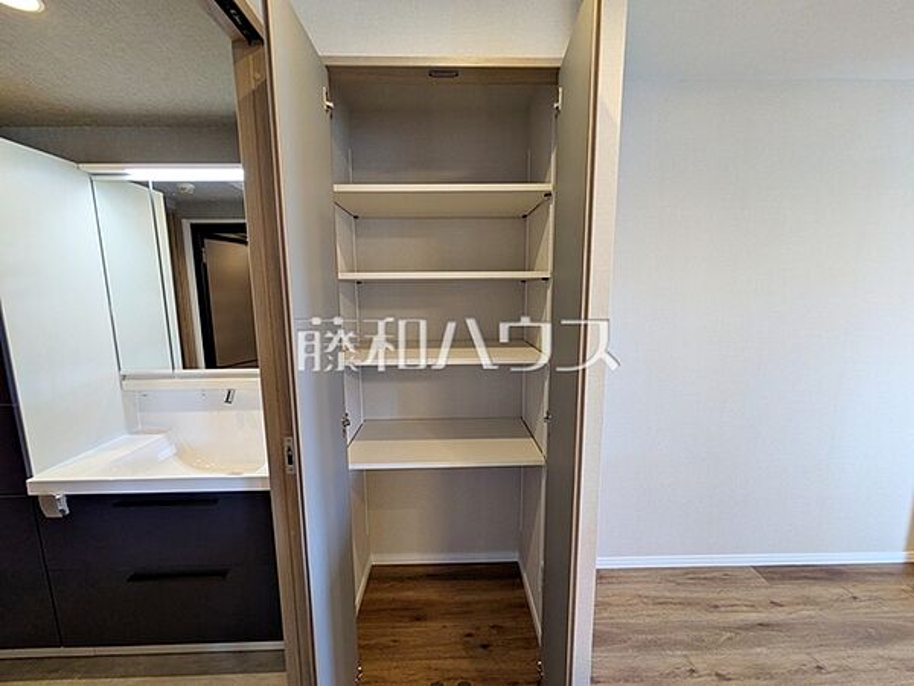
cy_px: 343
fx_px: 370
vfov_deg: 85.7
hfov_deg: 102.1
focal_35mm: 14
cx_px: 457
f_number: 2.2
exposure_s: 1/40
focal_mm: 1.83
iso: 68
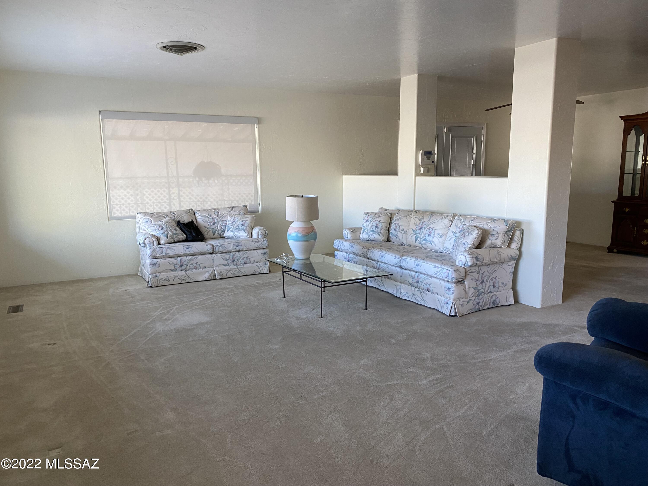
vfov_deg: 53.1
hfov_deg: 67.3
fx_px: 487
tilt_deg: -10.2
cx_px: 324
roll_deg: +1.4
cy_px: 243
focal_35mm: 26
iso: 125
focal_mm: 4.25
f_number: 1.8
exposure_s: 1/87
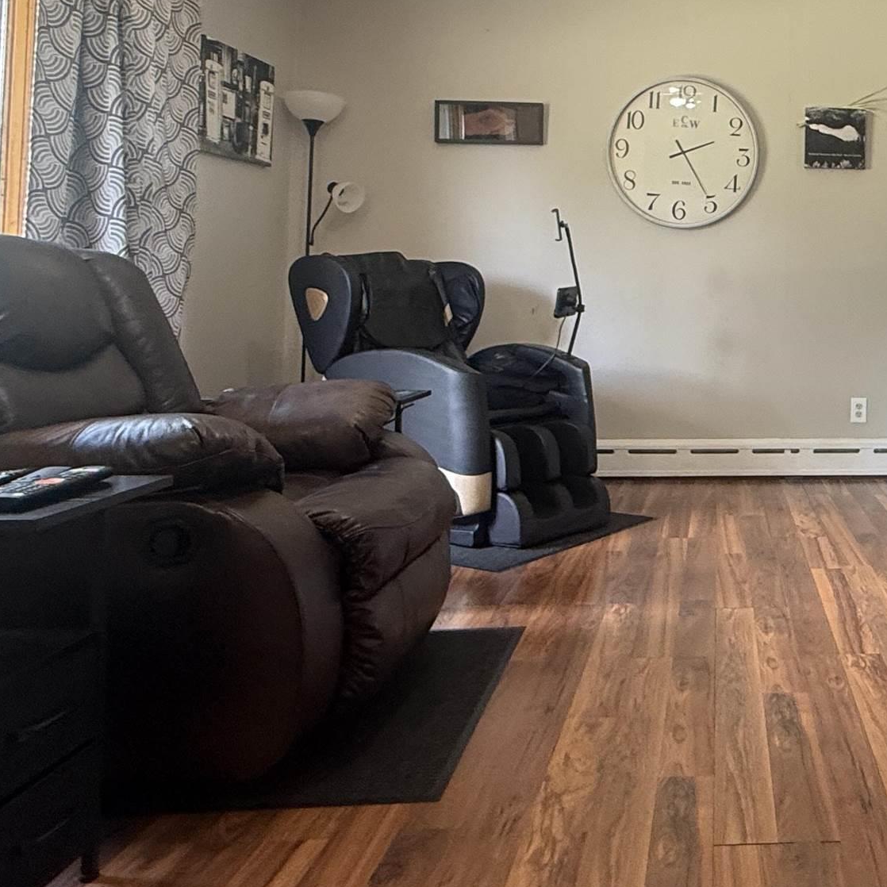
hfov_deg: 43.9
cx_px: 809
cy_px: 262
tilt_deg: +1.7
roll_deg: -0.5
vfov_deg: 47.3
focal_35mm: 34
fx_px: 986
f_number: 2.2
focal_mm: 2.22
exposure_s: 1/60
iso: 200
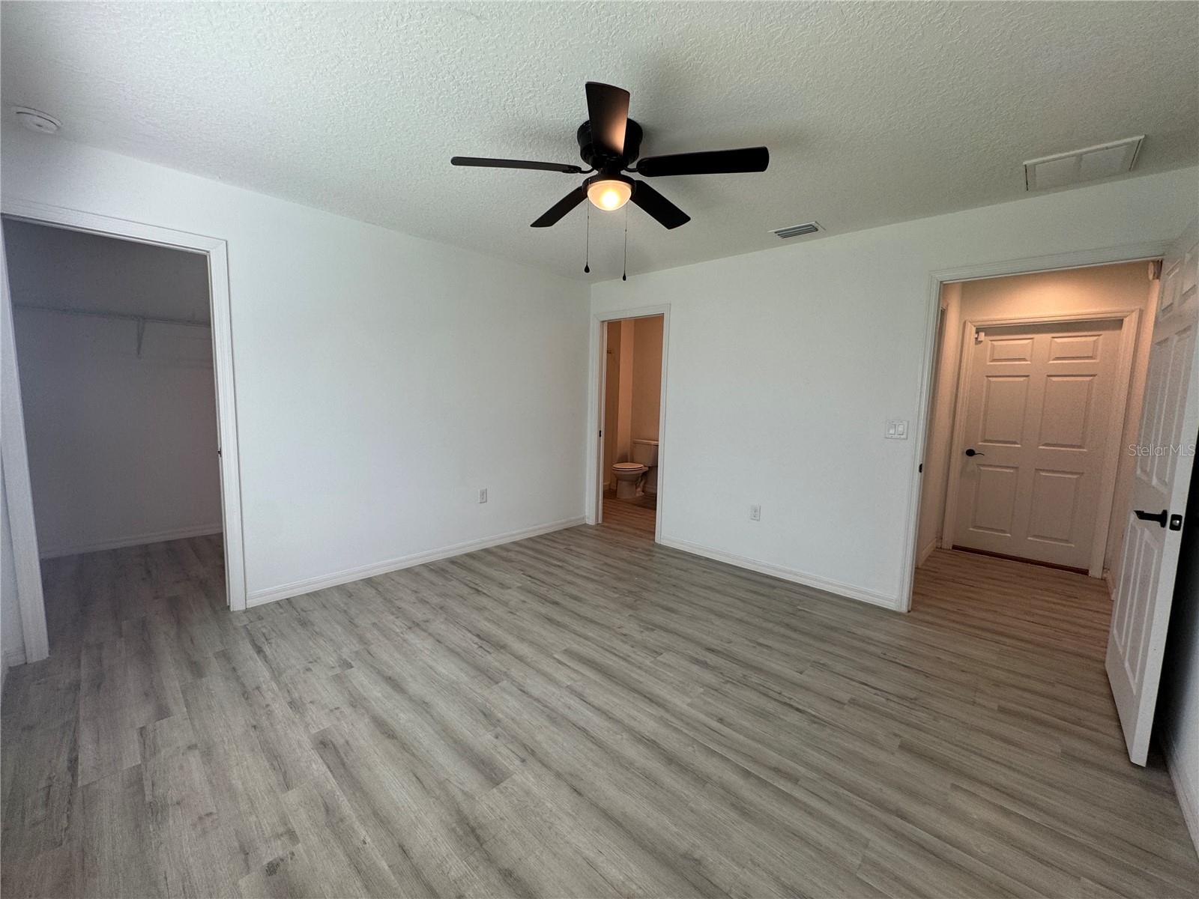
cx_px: 600
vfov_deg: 85.7
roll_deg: -2.0
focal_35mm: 14
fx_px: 485
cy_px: 450
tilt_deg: -6.5
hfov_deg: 102.1
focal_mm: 2.22
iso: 80
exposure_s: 1/120
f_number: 2.2
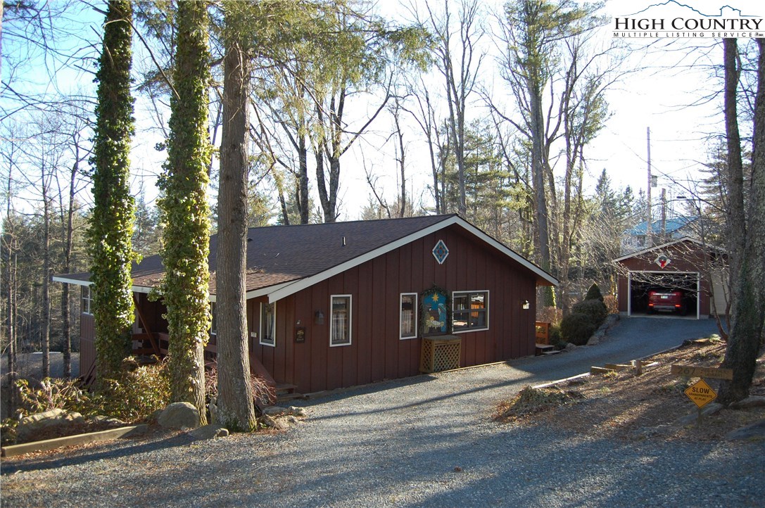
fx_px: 573
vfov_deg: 47.8
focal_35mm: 27
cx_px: 382
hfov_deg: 67.4
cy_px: 254
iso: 400
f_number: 3.5
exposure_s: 1/500
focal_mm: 18
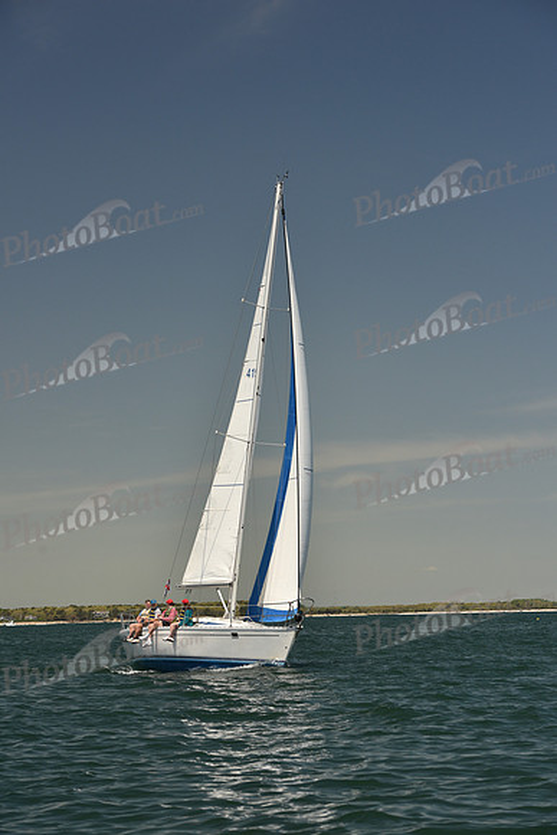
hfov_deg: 14.0
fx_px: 2273
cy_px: 418
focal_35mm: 98
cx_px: 278
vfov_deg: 20.8
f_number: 6.3
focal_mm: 98
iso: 250
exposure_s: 1/800
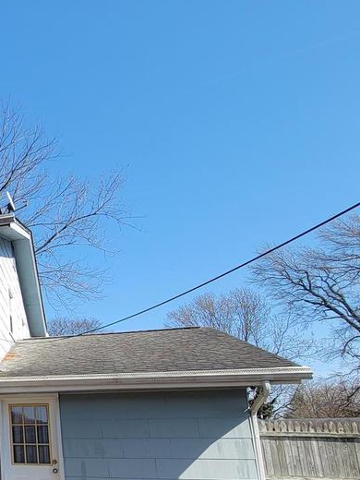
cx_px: -162
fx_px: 499
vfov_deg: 50.3
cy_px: 326
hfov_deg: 28.3
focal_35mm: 36
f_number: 2.2
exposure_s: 1/1078
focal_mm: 2.2
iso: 50
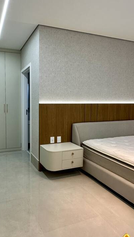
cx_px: 29
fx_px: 145
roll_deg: -0.6
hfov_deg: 47.2
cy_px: 113
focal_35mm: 23
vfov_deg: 78.6
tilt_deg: -1.9
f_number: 2.2
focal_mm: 2.22
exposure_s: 1/120
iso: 160
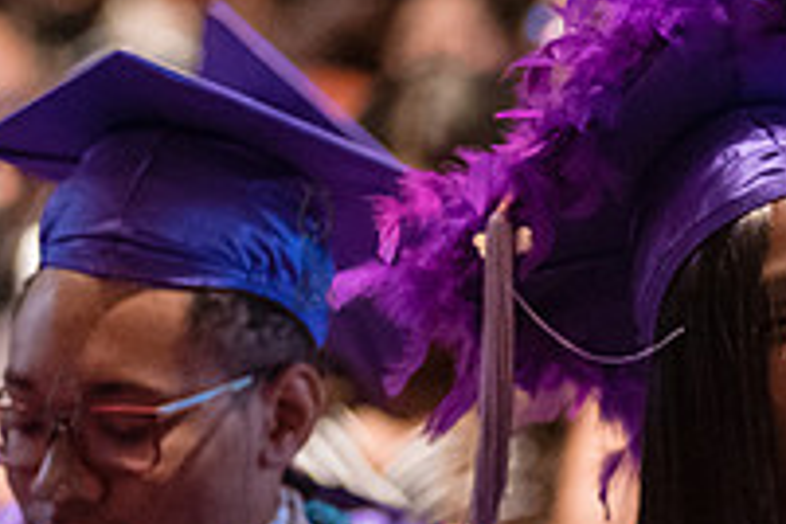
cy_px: 570
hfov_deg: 4.5
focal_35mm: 460
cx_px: 793
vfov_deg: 3.0
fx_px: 10043
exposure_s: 1/125
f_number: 2.8
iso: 4000
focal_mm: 135
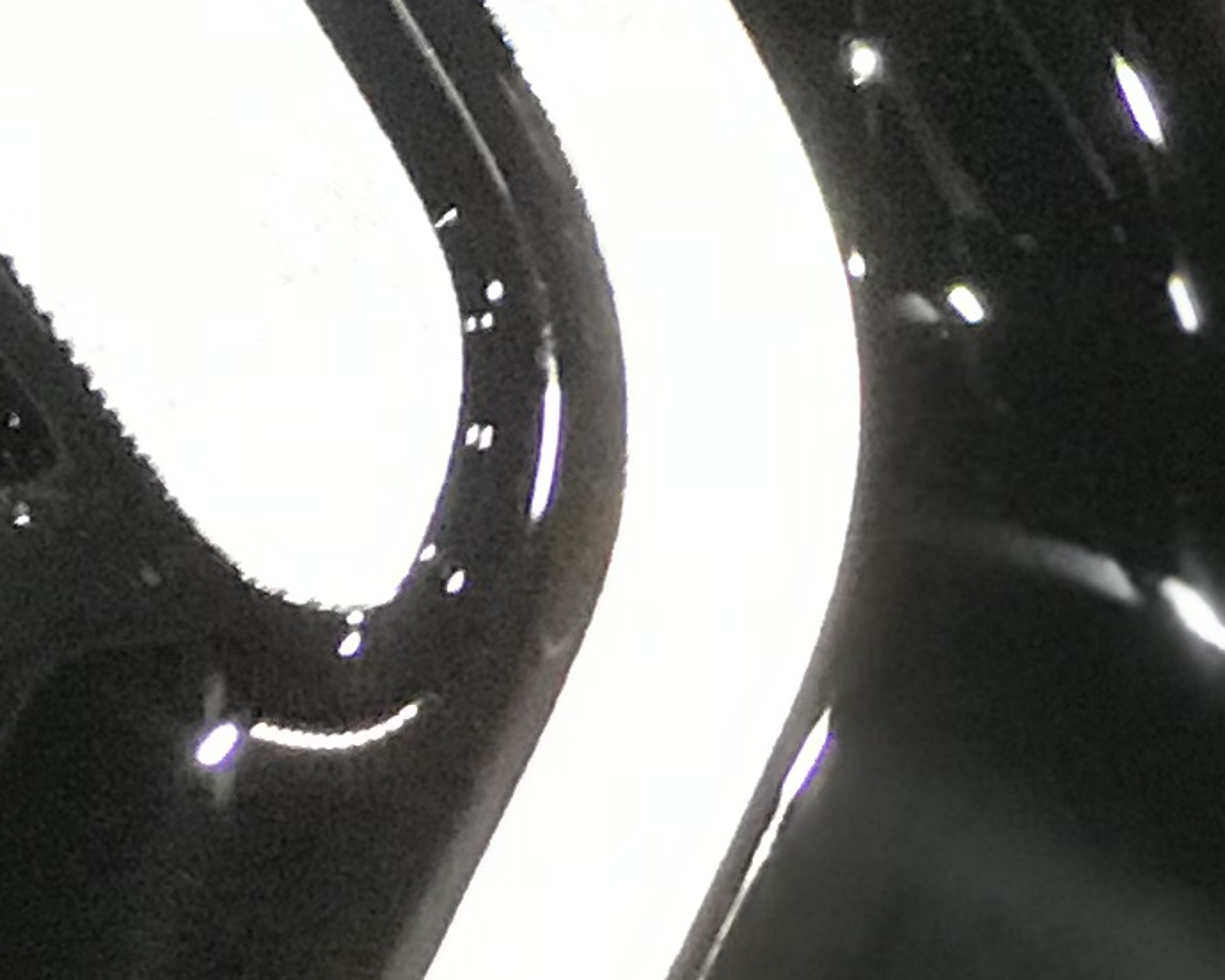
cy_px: -1314
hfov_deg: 5.9
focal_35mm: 325
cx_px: 1344
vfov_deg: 4.7
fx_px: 11783
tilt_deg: -69.8
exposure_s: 1/60
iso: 160
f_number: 2.8
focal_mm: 6.6
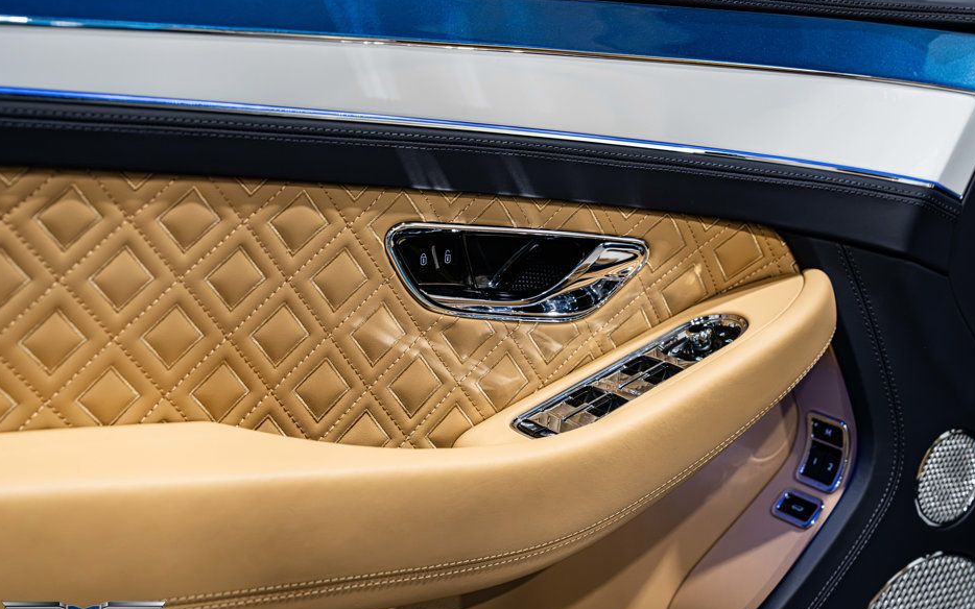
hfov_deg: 35.7
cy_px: 321
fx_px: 1515
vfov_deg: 22.8
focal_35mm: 57
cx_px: 495
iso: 1600
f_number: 5
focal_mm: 51
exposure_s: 1/30
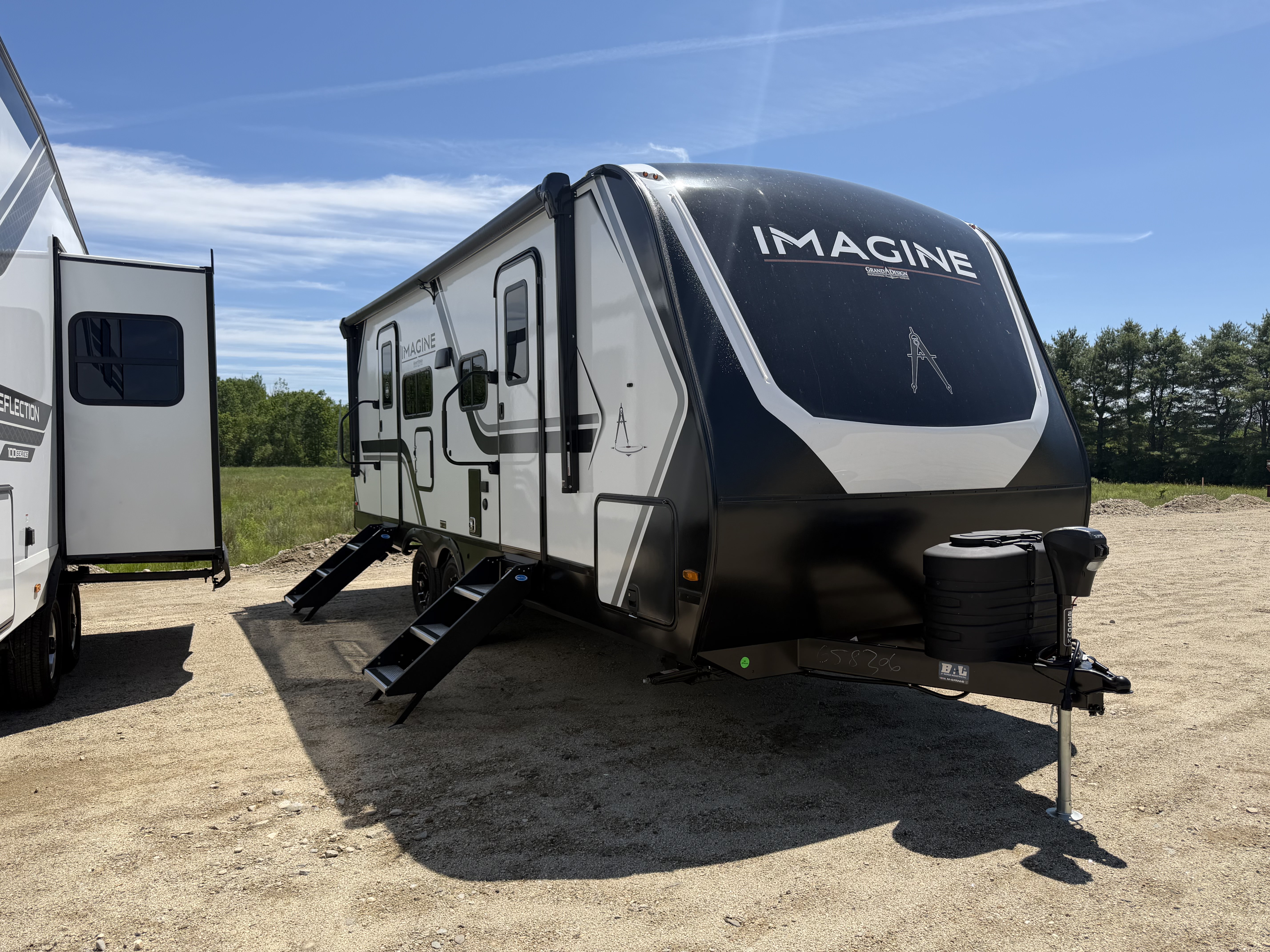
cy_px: 476
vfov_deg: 56.8
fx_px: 881
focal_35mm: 24
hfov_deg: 71.6
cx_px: 635
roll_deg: +0.3
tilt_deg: -2.1
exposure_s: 1/4975
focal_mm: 6.76
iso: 80
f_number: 1.78
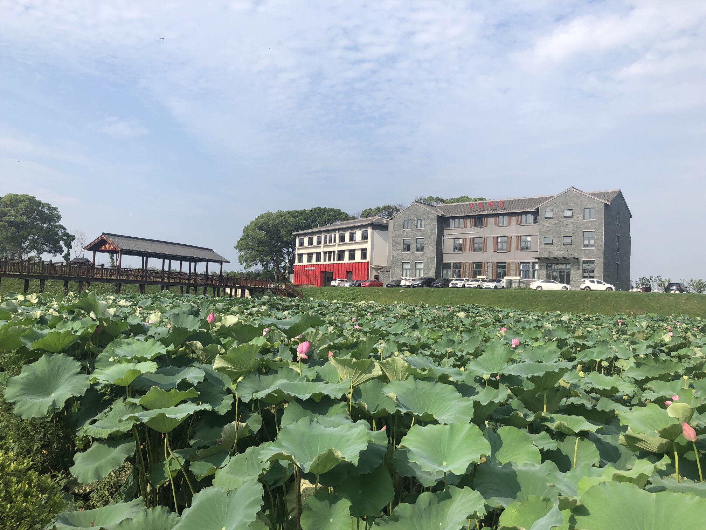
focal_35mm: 28
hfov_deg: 63.4
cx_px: 353
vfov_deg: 49.7
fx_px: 571
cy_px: 265
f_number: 1.8
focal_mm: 3.99
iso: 20
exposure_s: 1/2525
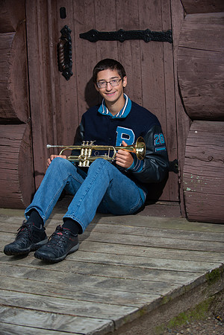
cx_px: 112
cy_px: 168
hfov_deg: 19.5
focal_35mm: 70
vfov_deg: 28.8
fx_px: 653
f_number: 3.5
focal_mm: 70
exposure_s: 1/160
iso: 100
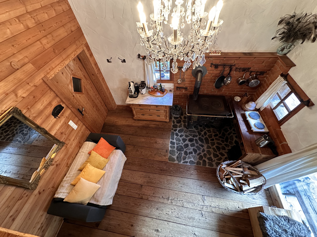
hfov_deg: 102.1
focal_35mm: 14
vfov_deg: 85.7
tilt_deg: -51.4
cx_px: 158
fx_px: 128
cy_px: 118
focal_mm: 2.22
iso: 500
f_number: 2.2
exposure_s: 1/50
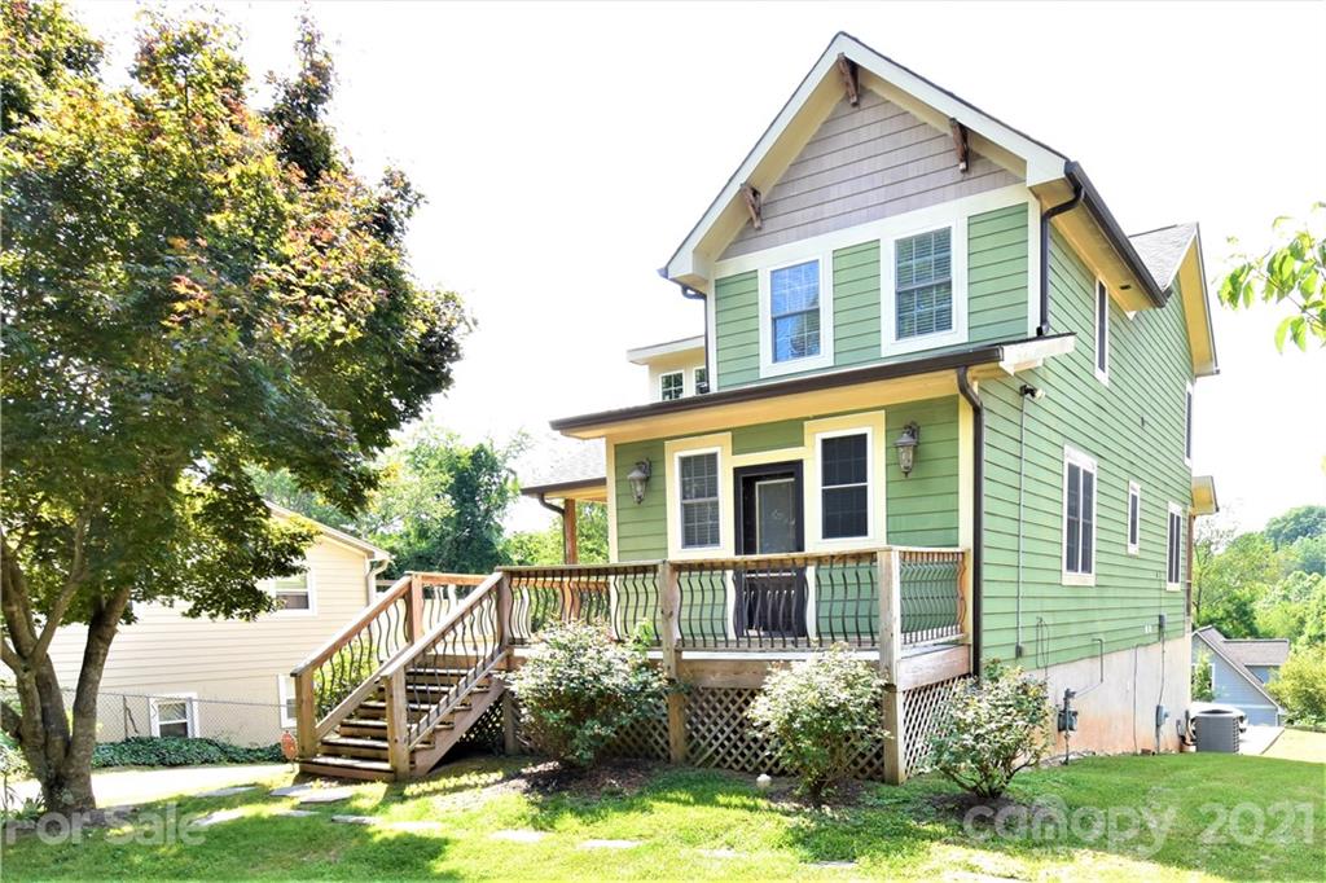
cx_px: 663
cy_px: 442
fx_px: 552
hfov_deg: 100.4
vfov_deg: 77.3
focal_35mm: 15
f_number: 9
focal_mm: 10
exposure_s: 1/100
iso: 400
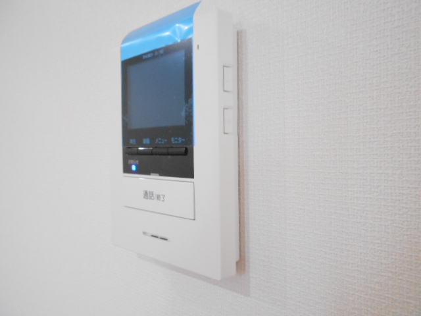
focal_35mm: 26
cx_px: 210
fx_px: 316
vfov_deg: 53.1
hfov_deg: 67.3
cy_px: 158
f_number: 3.2
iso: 800
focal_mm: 4.6
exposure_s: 1/80
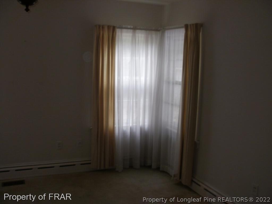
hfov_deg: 51.4
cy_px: 102
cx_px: 136
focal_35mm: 36
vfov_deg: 39.7
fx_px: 283
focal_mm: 6.3
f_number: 3.5
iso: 125
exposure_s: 1/30
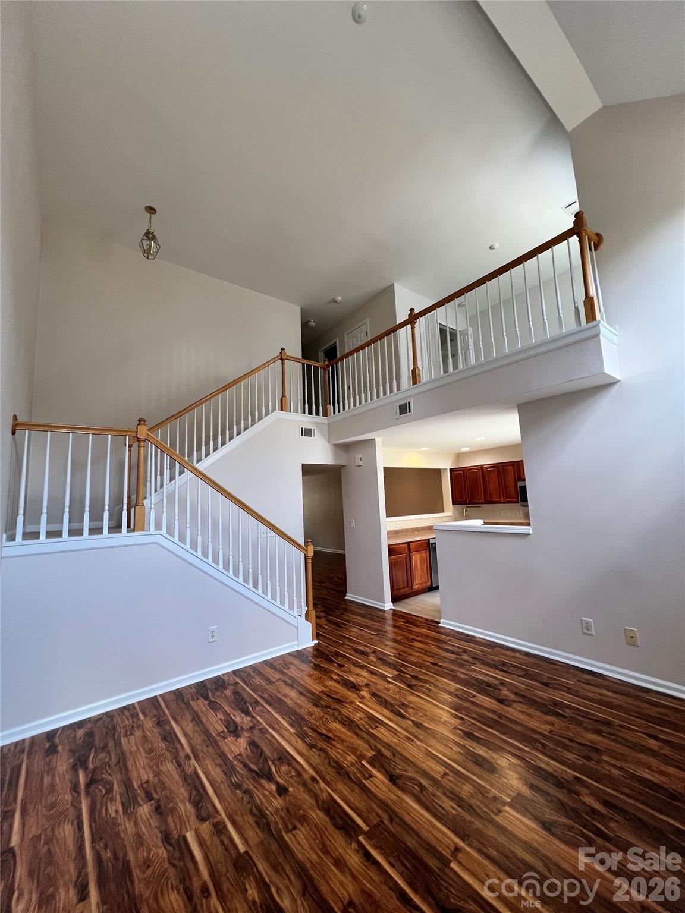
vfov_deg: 106.2
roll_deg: +2.4
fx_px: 343
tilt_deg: +7.4
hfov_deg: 89.9
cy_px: 456
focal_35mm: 13
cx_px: 342
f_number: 1.8
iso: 125
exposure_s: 1/120
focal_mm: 1.57
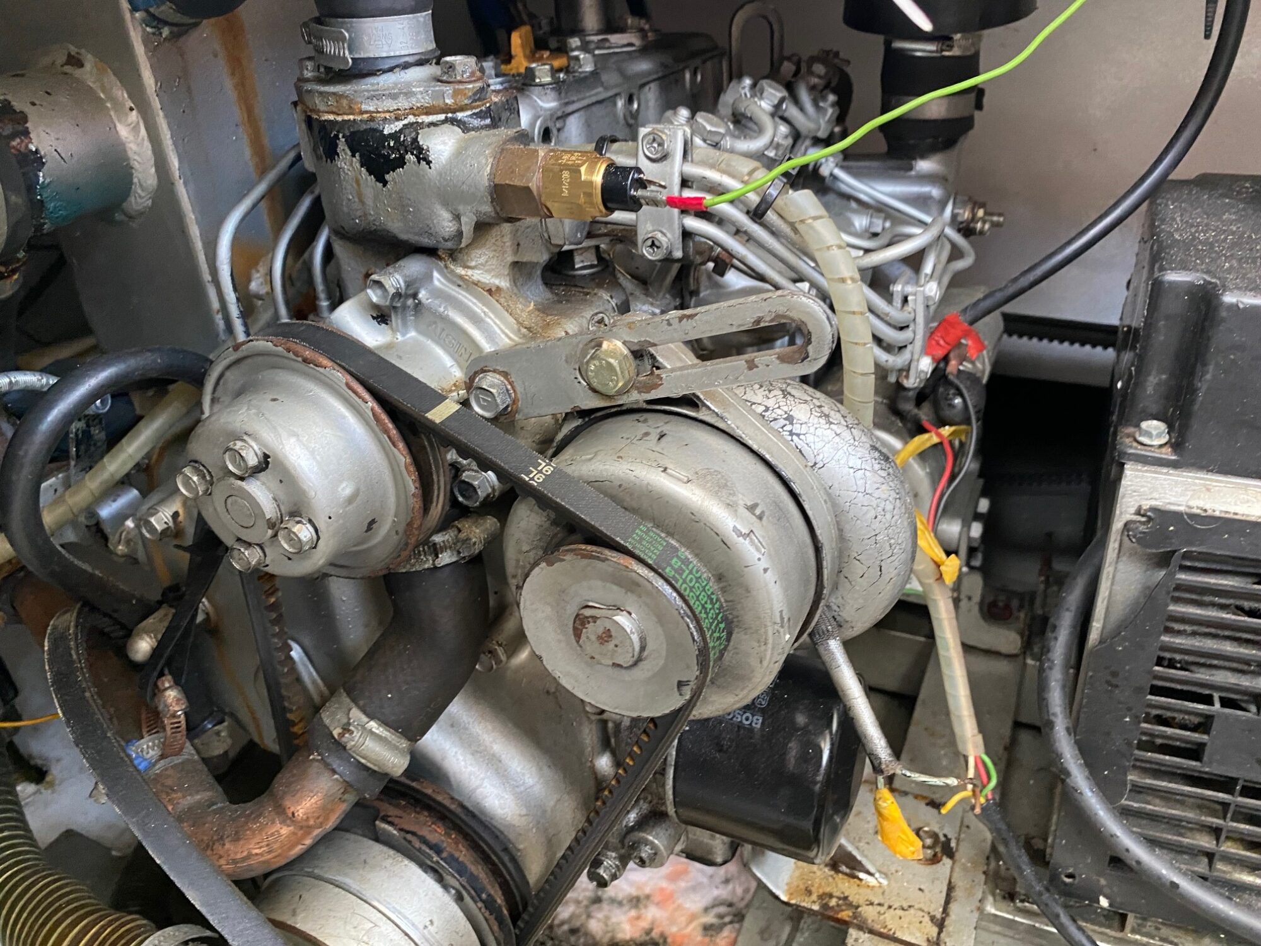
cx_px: 630
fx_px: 947
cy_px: 473
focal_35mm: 26
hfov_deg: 67.3
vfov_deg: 53.1
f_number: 1.8
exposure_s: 1/60
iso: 320
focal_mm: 4.25
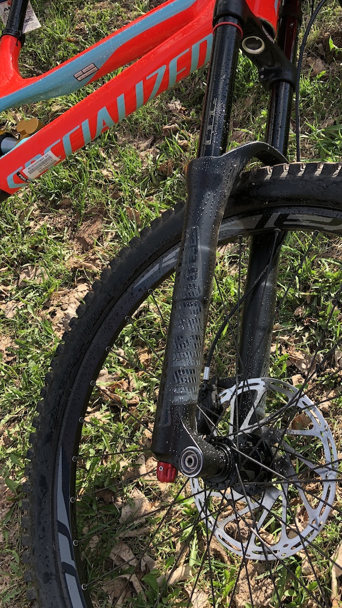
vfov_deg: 61.0
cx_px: 213
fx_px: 516
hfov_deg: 36.5
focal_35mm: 32
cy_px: 301
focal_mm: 3.99
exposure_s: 1/387
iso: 20
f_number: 1.8
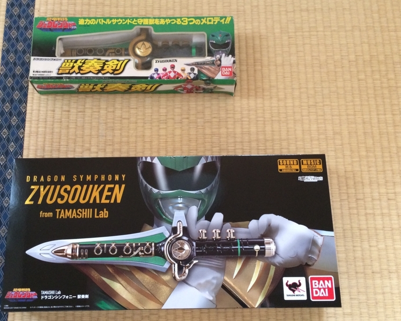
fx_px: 403
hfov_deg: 52.7
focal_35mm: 34
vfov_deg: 43.3
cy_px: 166
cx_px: 178
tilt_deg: -76.5
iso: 320
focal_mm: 4.15
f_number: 2.2
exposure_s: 1/24
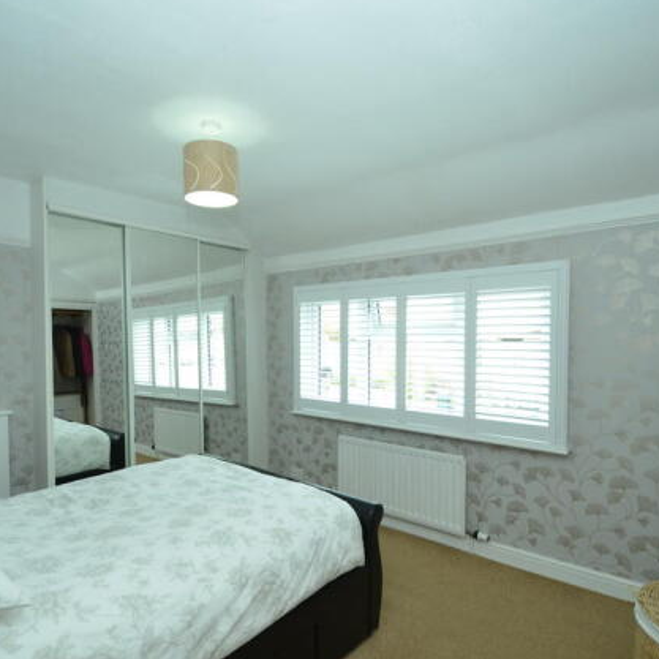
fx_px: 431
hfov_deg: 74.8
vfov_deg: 74.8
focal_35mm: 20
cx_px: 311
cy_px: 321
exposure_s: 1/100
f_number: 5
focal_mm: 10
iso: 400
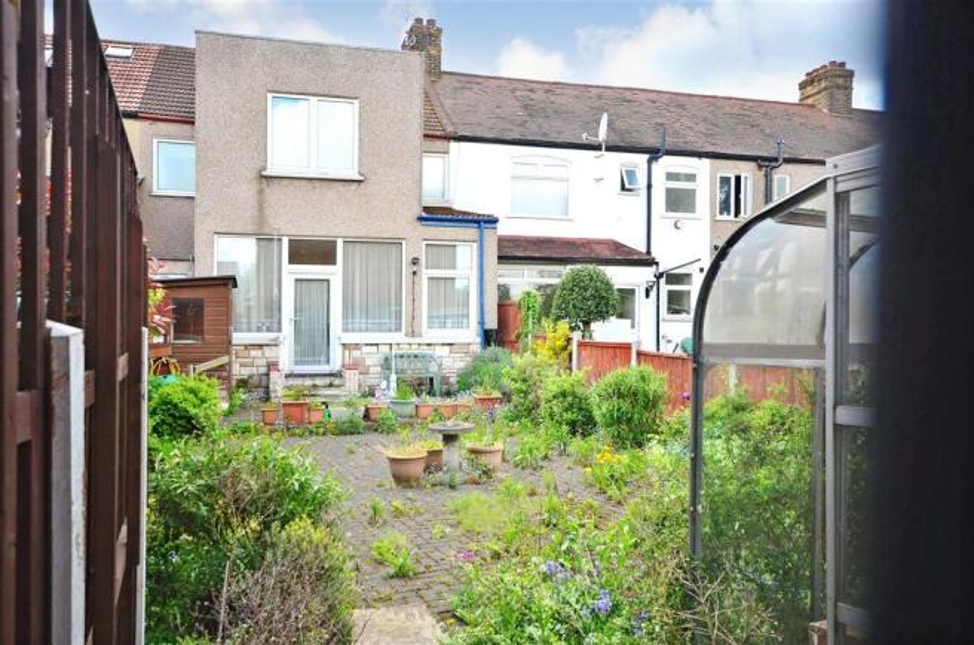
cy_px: 322
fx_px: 810
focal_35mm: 30
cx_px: 487
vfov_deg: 43.4
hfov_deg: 62.0
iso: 200
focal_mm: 20
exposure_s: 1/160
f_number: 6.3
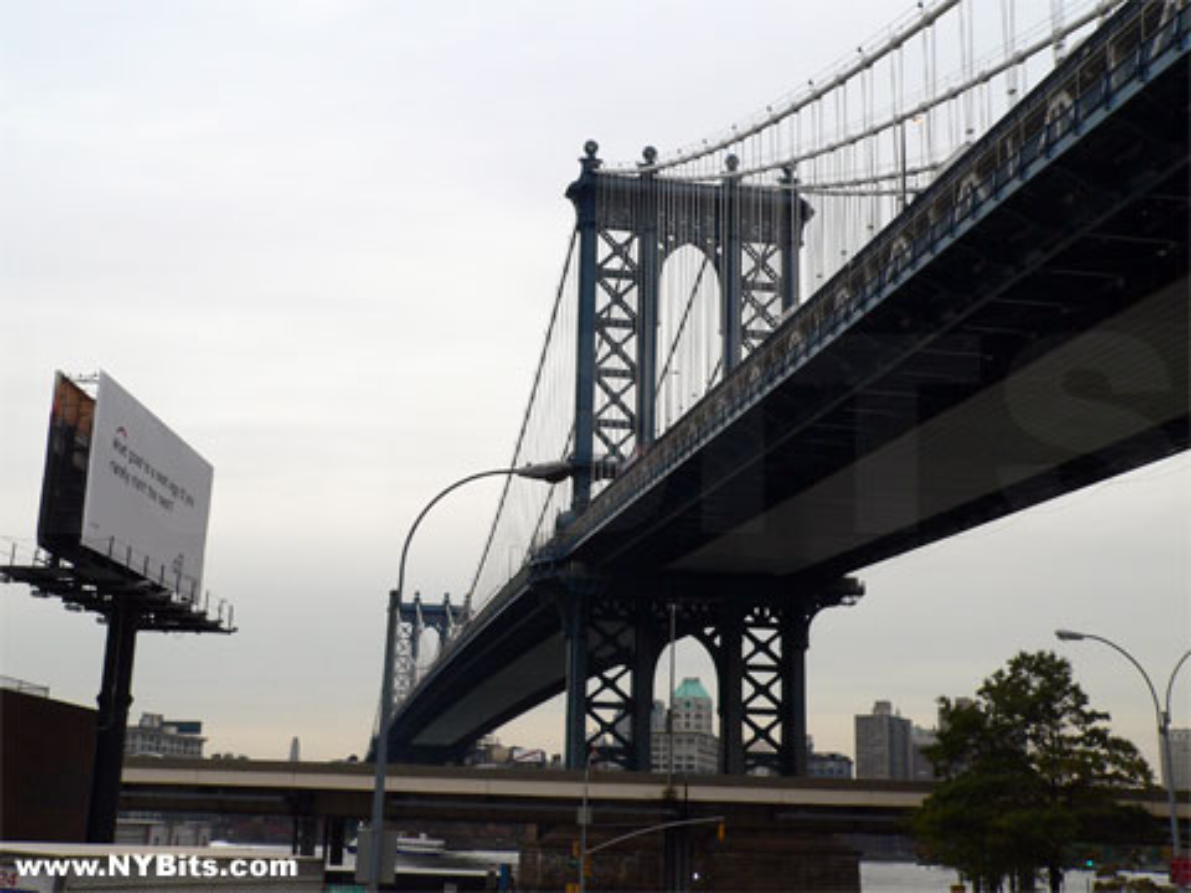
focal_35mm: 45
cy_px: 446
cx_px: 596
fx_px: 1548
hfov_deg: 42.1
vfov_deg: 32.2
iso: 100
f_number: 4
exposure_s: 1/400
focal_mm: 7.6
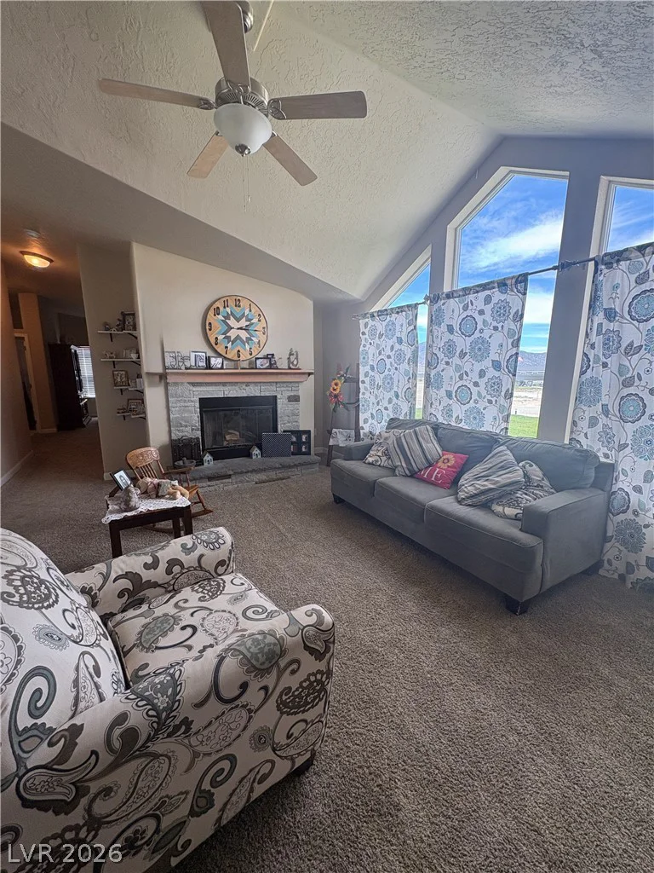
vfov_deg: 102.1
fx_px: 353
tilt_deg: -10.1
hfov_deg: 85.7
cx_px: 327
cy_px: 436
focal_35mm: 14
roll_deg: -0.6
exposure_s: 1/99
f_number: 2.2
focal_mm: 2.22
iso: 64
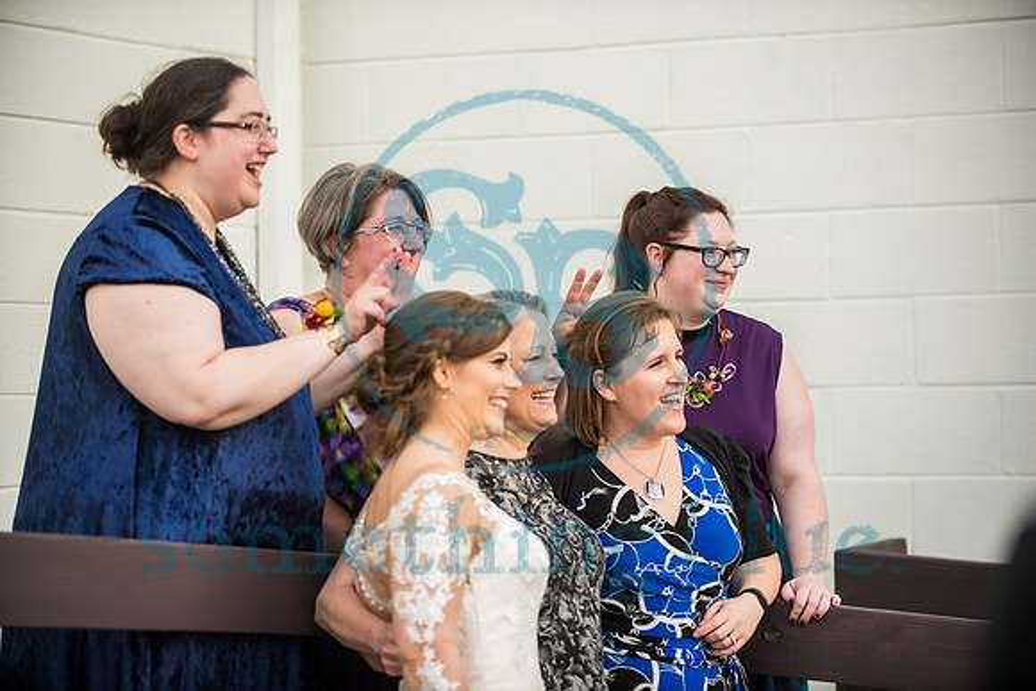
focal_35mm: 116
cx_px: 518
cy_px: 346
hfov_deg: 17.6
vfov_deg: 11.8
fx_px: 3339
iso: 250
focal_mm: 116
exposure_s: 1/500
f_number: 2.8
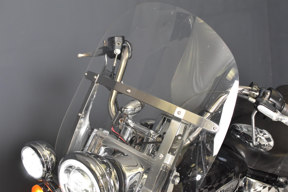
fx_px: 420
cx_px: 144
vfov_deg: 25.7
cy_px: 96
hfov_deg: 37.9
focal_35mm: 52
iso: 800
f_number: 4.5
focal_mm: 35
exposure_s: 1/160
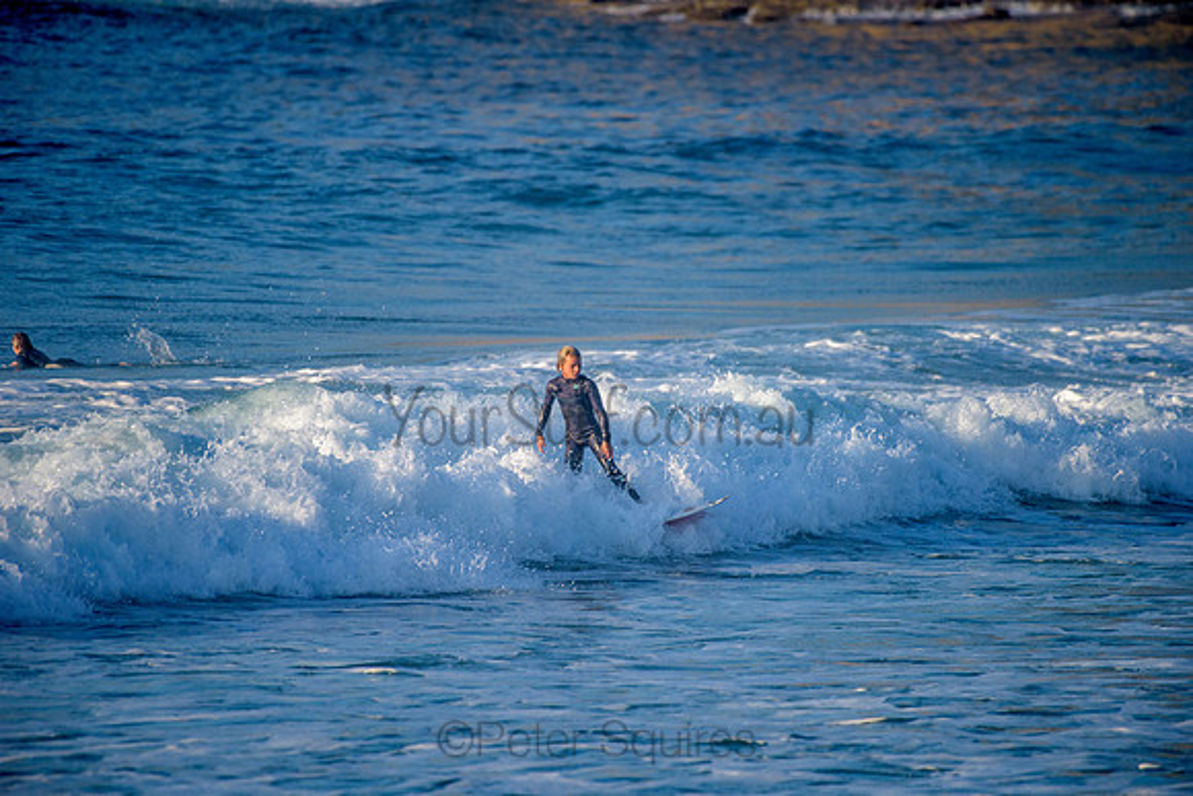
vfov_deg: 2.8
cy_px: 398
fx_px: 16573
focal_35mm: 500
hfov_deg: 4.1
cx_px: 596
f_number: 5.6
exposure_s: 1/2000
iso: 320
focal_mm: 500
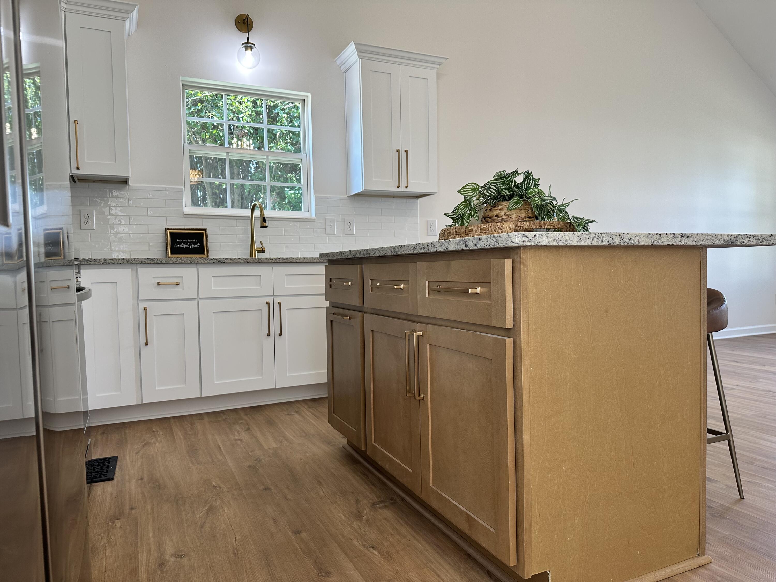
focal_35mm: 24
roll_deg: +0.5
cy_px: 291
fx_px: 538
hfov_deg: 71.6
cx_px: 388
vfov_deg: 56.8
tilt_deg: -2.4
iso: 80
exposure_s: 1/120
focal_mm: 6.86
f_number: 1.78
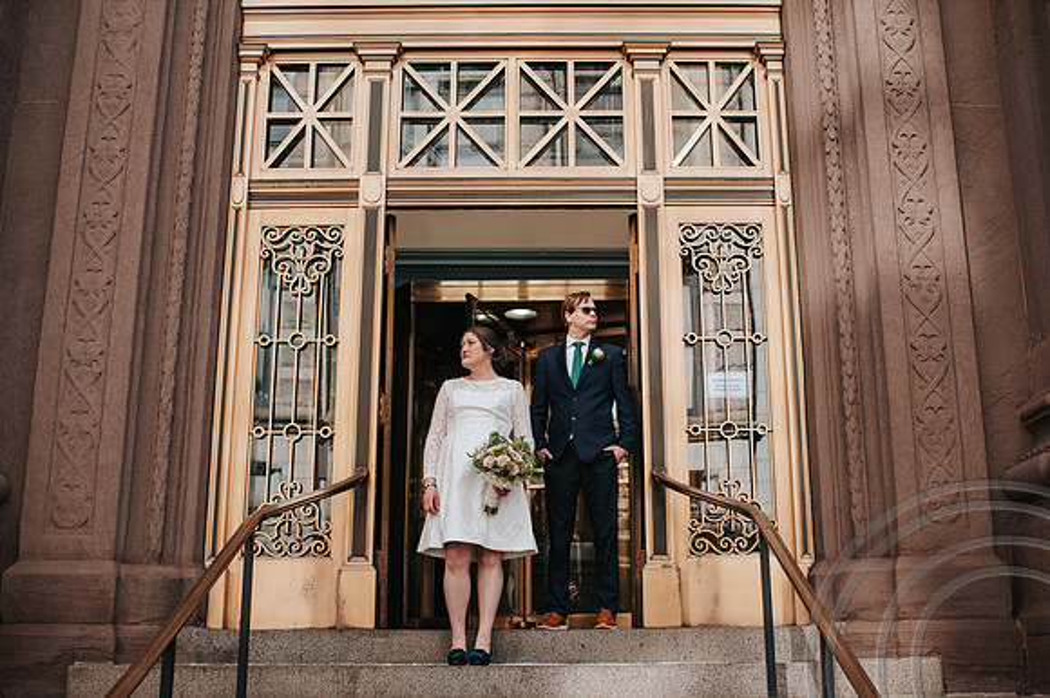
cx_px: 564
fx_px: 1150
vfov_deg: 33.8
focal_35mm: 39
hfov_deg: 49.0
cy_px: 384
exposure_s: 1/320
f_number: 2.8
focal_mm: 35
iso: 100
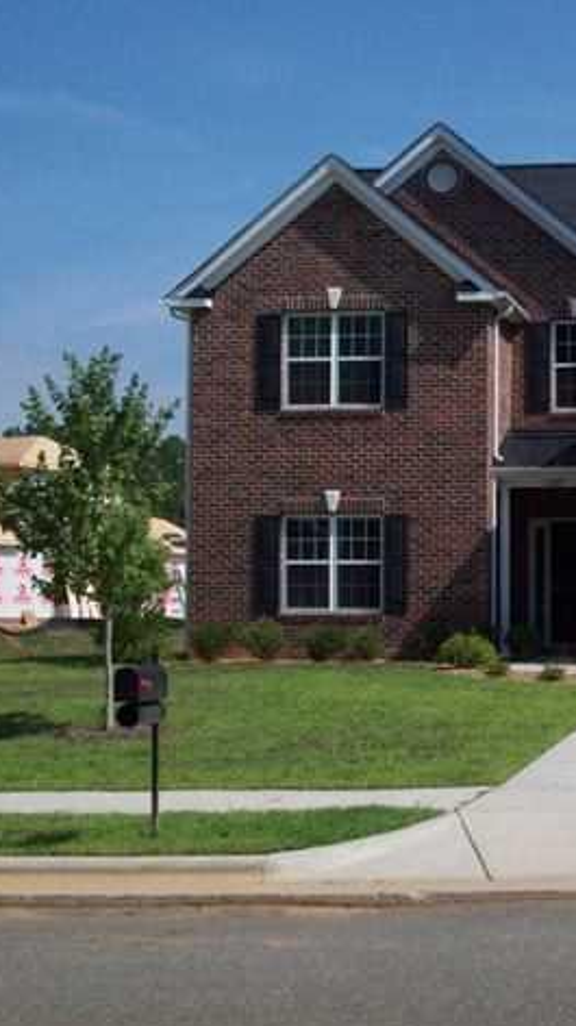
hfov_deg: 17.1
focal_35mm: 68
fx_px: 1849
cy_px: 517
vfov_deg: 31.0
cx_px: 646
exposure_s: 1/489
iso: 80
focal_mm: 7.6
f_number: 6.3
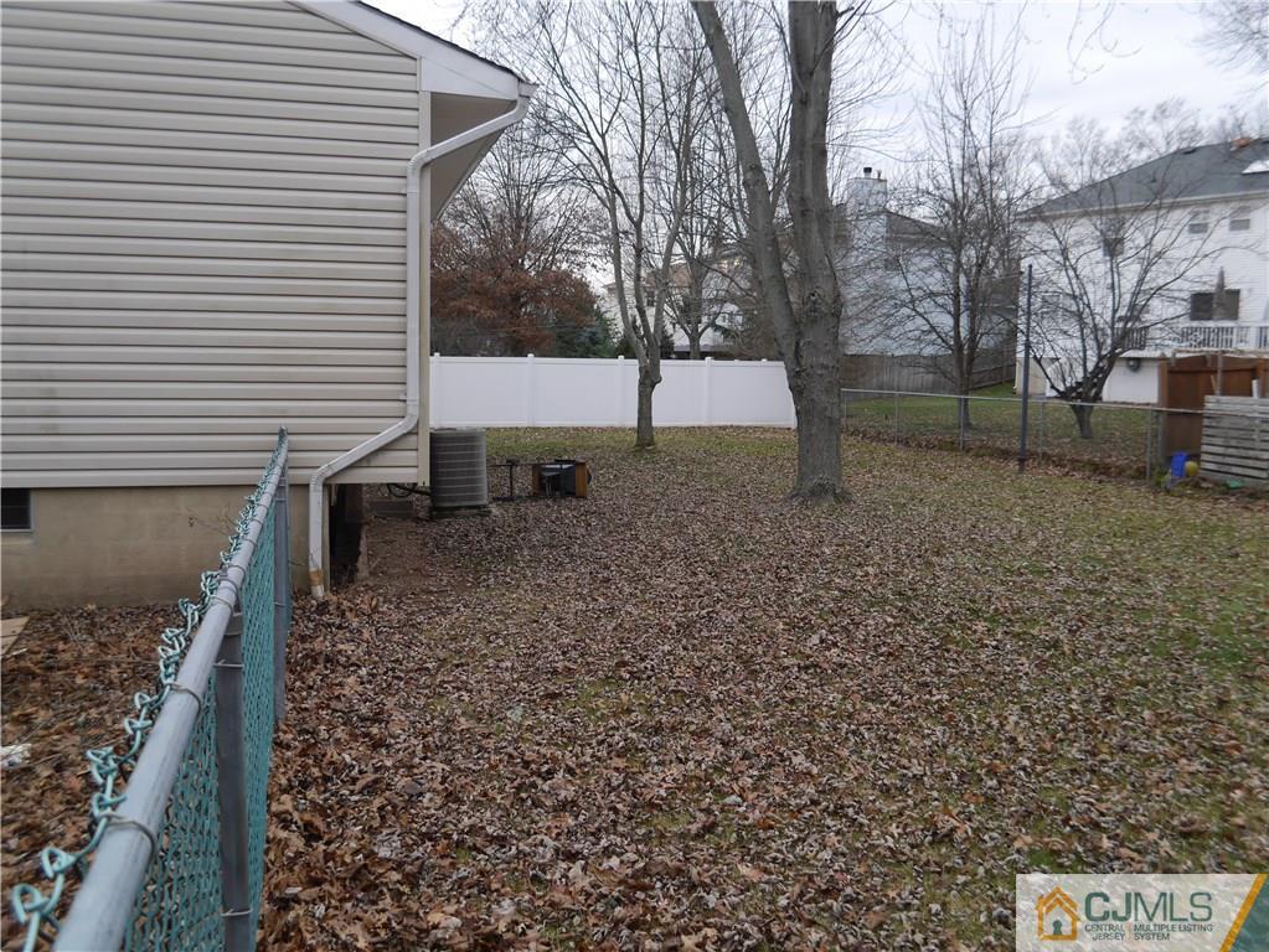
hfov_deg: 49.0
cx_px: 634
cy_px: 476
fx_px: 1394
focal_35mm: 38
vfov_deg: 37.7
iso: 160
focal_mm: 19
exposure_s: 1/60
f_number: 4.1
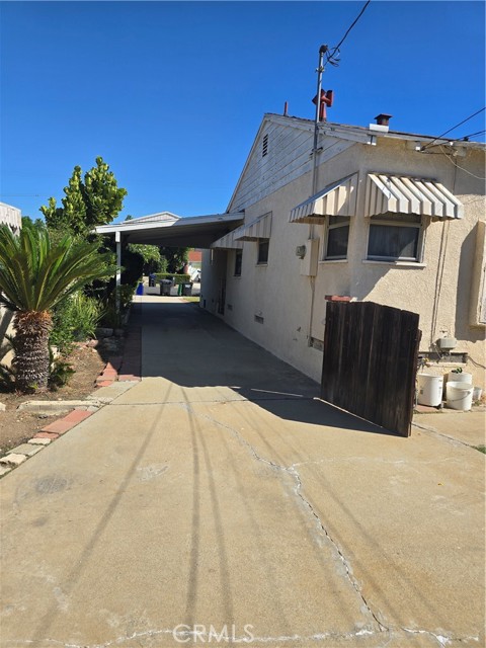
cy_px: 324
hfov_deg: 58.9
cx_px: 243
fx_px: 431
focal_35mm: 23
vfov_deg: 73.9
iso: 12
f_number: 1.7
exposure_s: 1/900
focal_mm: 6.3
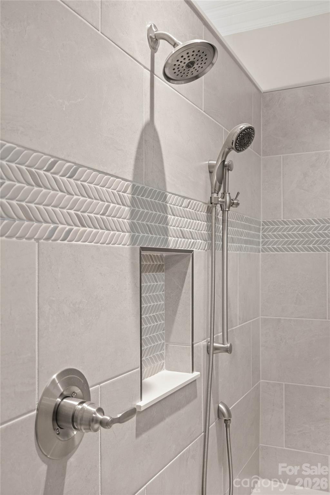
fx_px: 467
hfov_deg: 38.9
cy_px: 248
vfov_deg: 55.8
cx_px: 165
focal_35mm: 34
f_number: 7.1
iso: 400
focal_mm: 34
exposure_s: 1/3
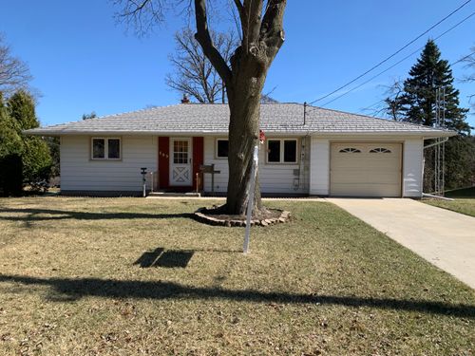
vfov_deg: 53.1
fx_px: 357
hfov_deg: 67.3
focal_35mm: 26
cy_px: 178
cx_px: 238
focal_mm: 4.25
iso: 25
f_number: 1.8
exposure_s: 1/1916
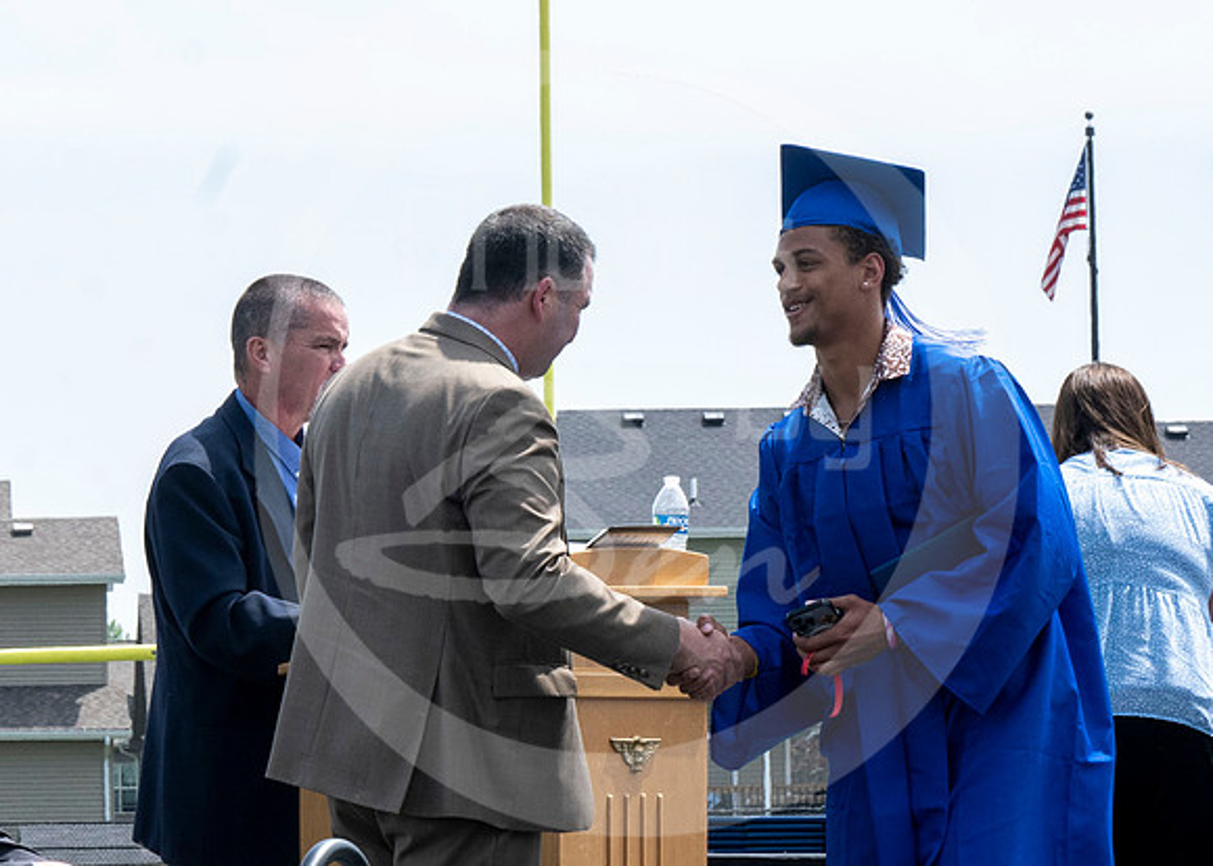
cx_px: 324
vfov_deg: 6.1
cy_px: 447
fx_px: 8101
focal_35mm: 235
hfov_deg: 8.6
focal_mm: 70
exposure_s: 1/250
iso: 200
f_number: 13
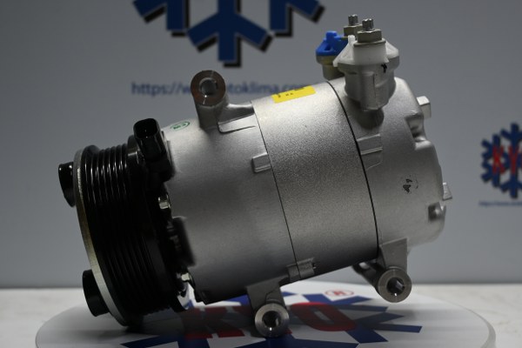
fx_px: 652
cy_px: 174
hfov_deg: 43.6
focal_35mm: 45
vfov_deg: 29.9
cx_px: 261
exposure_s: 1/50
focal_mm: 30
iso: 250
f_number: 4.8
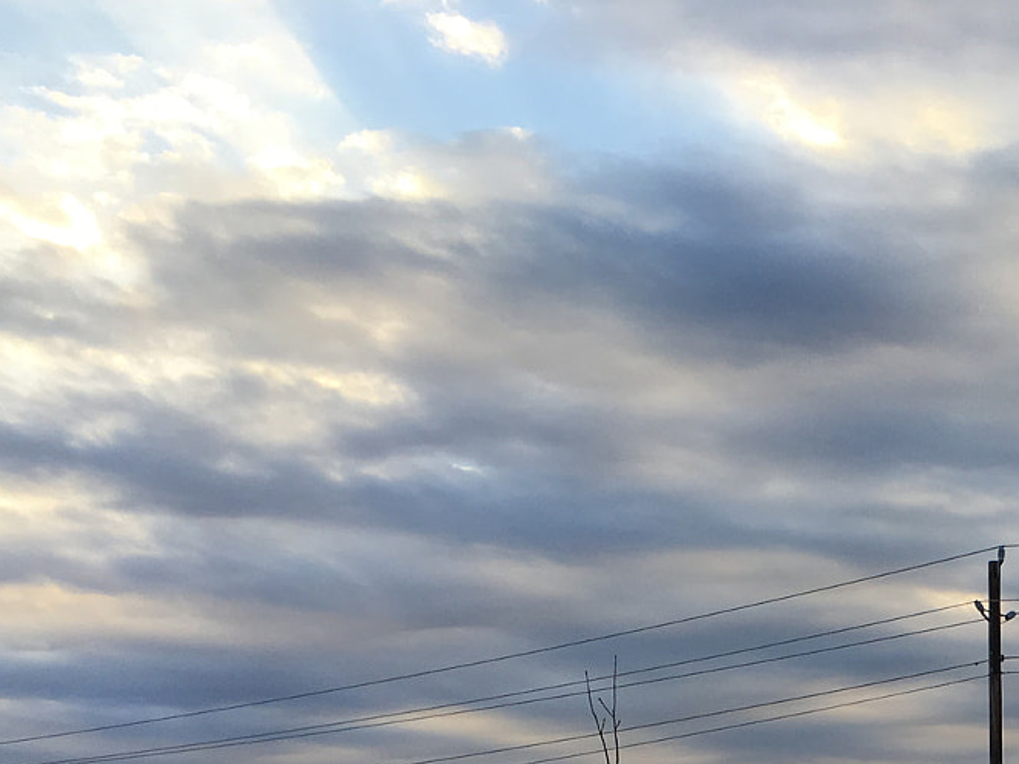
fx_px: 2060
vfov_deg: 19.8
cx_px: 1150
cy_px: 893
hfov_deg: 25.5
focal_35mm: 70
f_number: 2.2
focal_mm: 4.15
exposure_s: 1/442
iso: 25
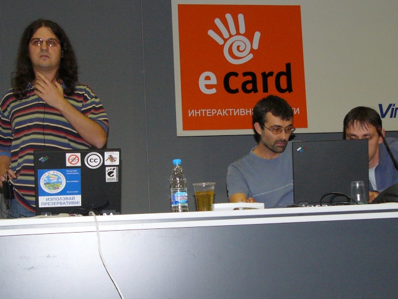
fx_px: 759
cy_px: 156
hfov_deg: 29.3
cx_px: 228
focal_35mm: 66
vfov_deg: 22.3
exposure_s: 1/80
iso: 200
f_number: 2.8
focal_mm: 8.8
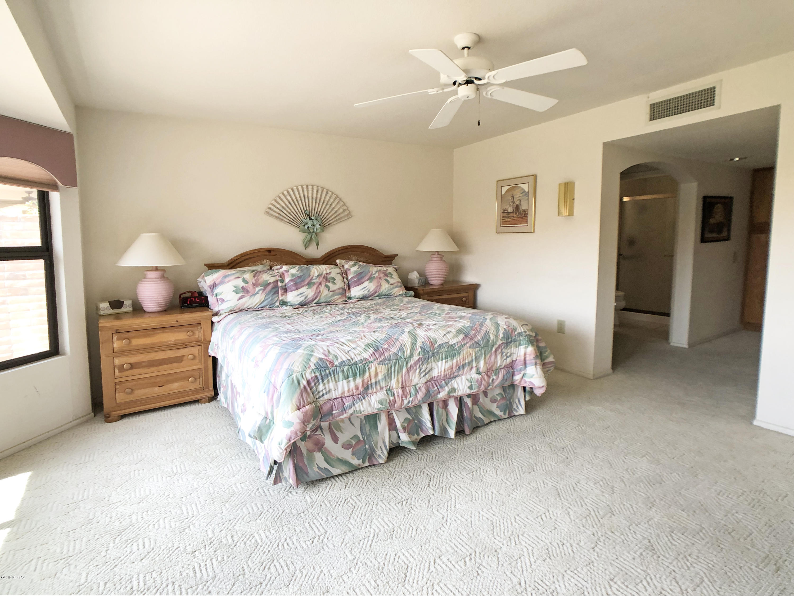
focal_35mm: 28
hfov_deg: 63.4
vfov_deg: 49.7
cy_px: 298
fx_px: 642
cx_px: 397
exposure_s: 1/30
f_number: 1.8
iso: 25
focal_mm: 4
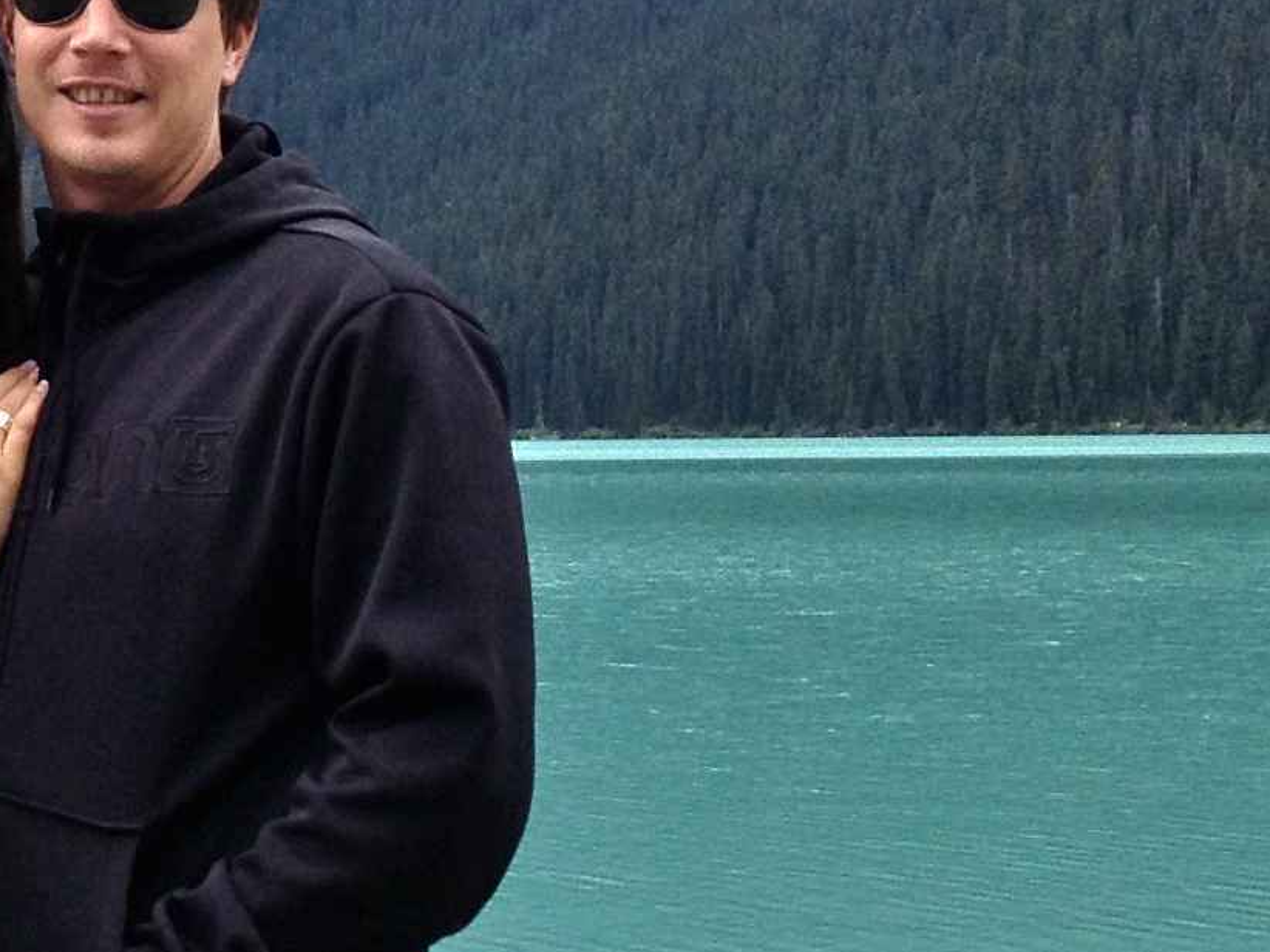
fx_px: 5098
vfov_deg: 10.7
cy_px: 468
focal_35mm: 139
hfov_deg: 13.7
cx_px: -383
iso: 50
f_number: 2.4
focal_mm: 4.28
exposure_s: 1/627
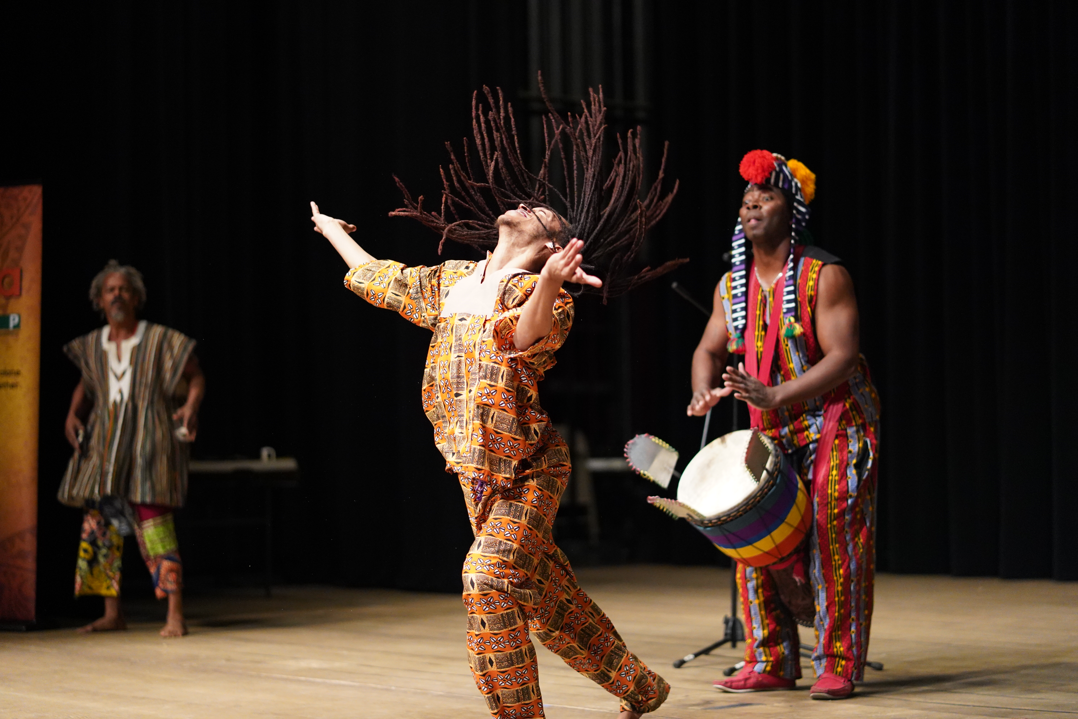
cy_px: 360
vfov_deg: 16.1
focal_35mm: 85
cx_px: 539
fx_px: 2545
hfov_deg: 23.9
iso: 5000
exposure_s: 1/1250
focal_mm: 85
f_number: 1.8
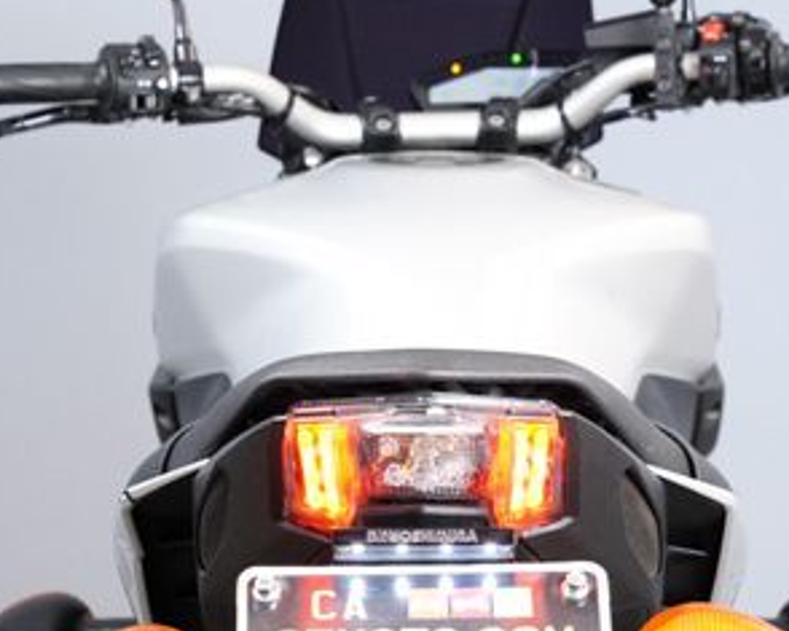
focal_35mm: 139
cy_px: 369
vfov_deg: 11.1
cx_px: 496
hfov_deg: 13.9
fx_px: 3245
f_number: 9
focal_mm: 68
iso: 5000
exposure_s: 1/60
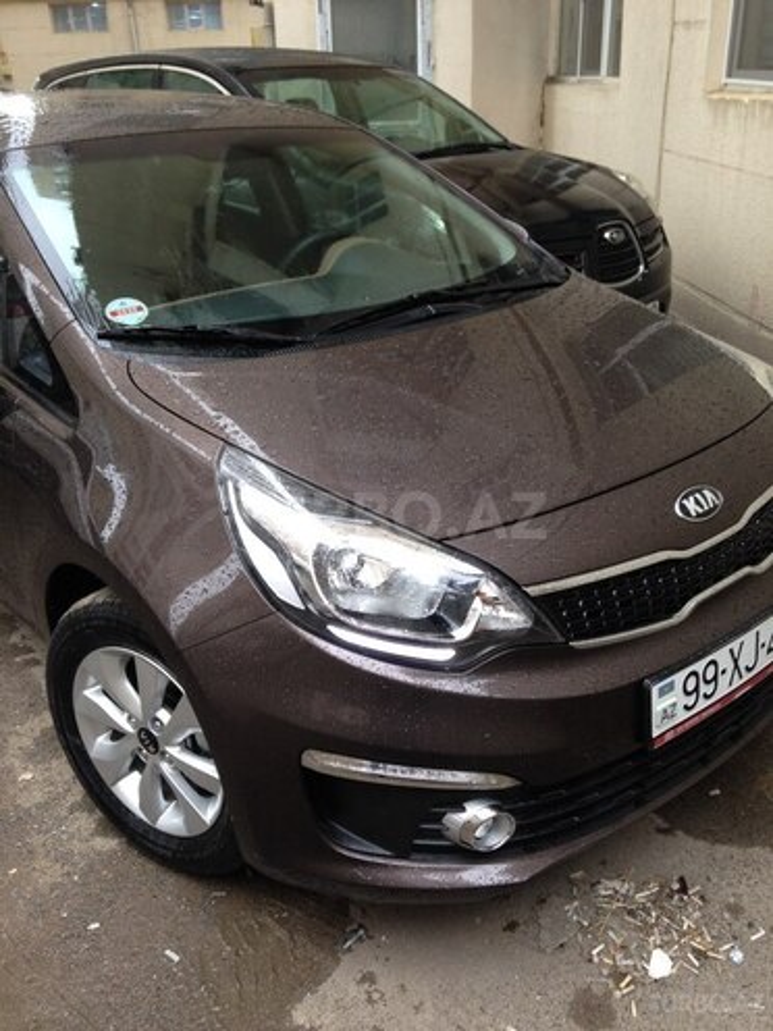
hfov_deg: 42.9
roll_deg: +0.3
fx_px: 983
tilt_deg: -22.8
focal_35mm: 33
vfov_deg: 55.4
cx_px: 386
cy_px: 516
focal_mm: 4.12
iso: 50
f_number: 2.4
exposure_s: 1/24
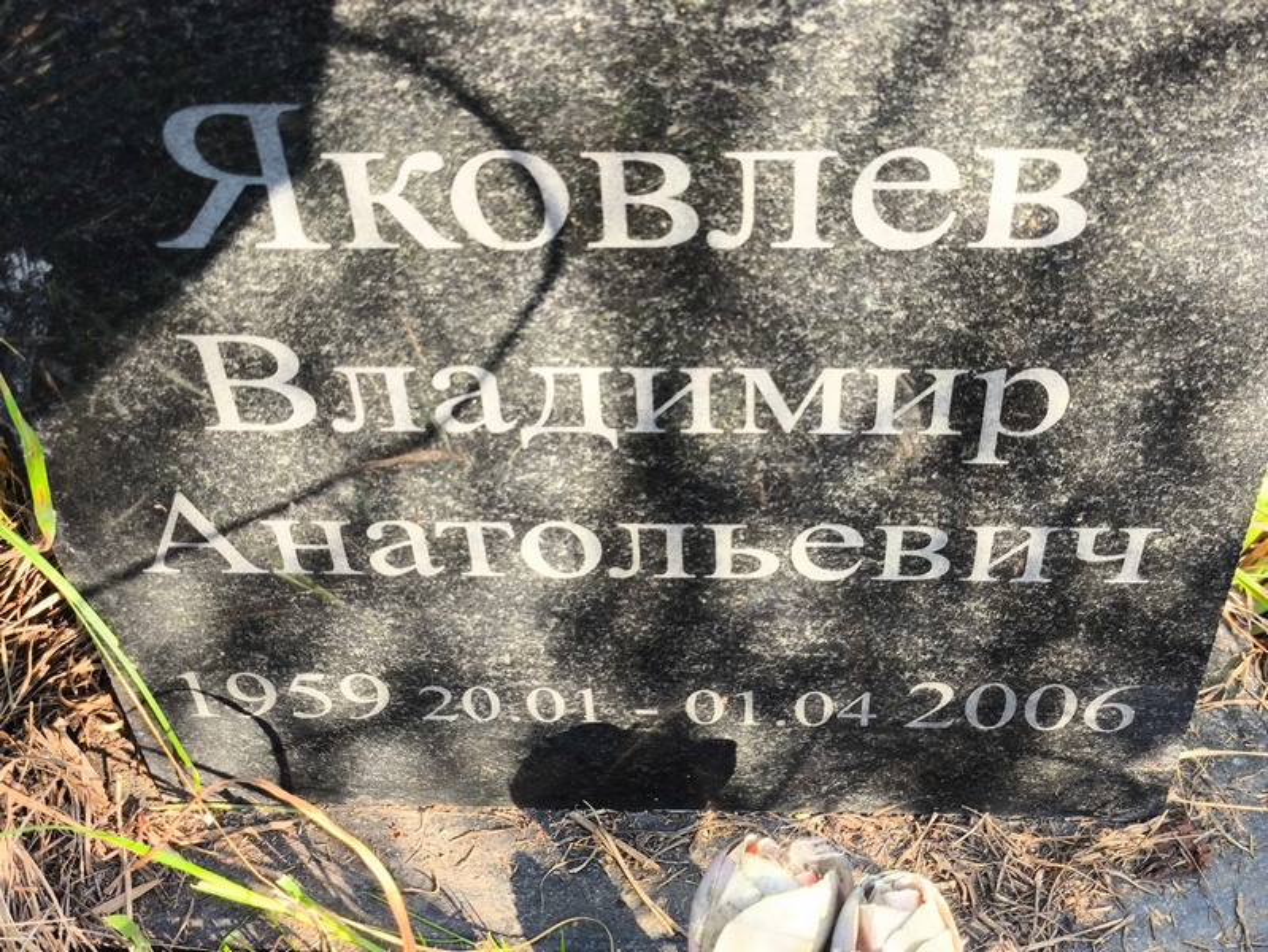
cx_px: 634
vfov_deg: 29.1
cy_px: 476
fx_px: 1832
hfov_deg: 38.2
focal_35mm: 50
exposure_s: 1/104
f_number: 1.7
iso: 50
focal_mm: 4.71
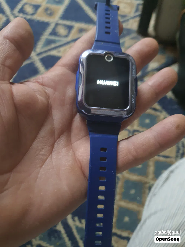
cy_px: 124
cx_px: 92
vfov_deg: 67.3
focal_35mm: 26
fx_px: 185
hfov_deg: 53.1
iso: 640
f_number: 1.5
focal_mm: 4.3
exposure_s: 1/25
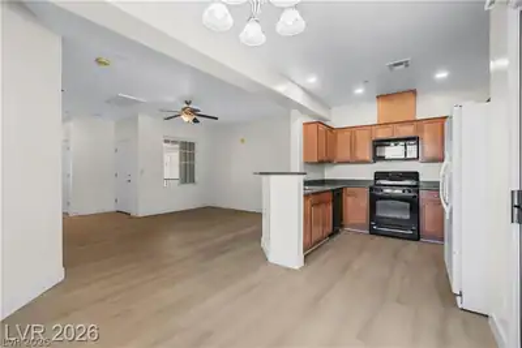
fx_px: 218
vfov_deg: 77.4
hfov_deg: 100.4
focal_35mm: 15
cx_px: 261
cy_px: 174
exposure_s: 1/8
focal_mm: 10
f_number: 8
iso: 400
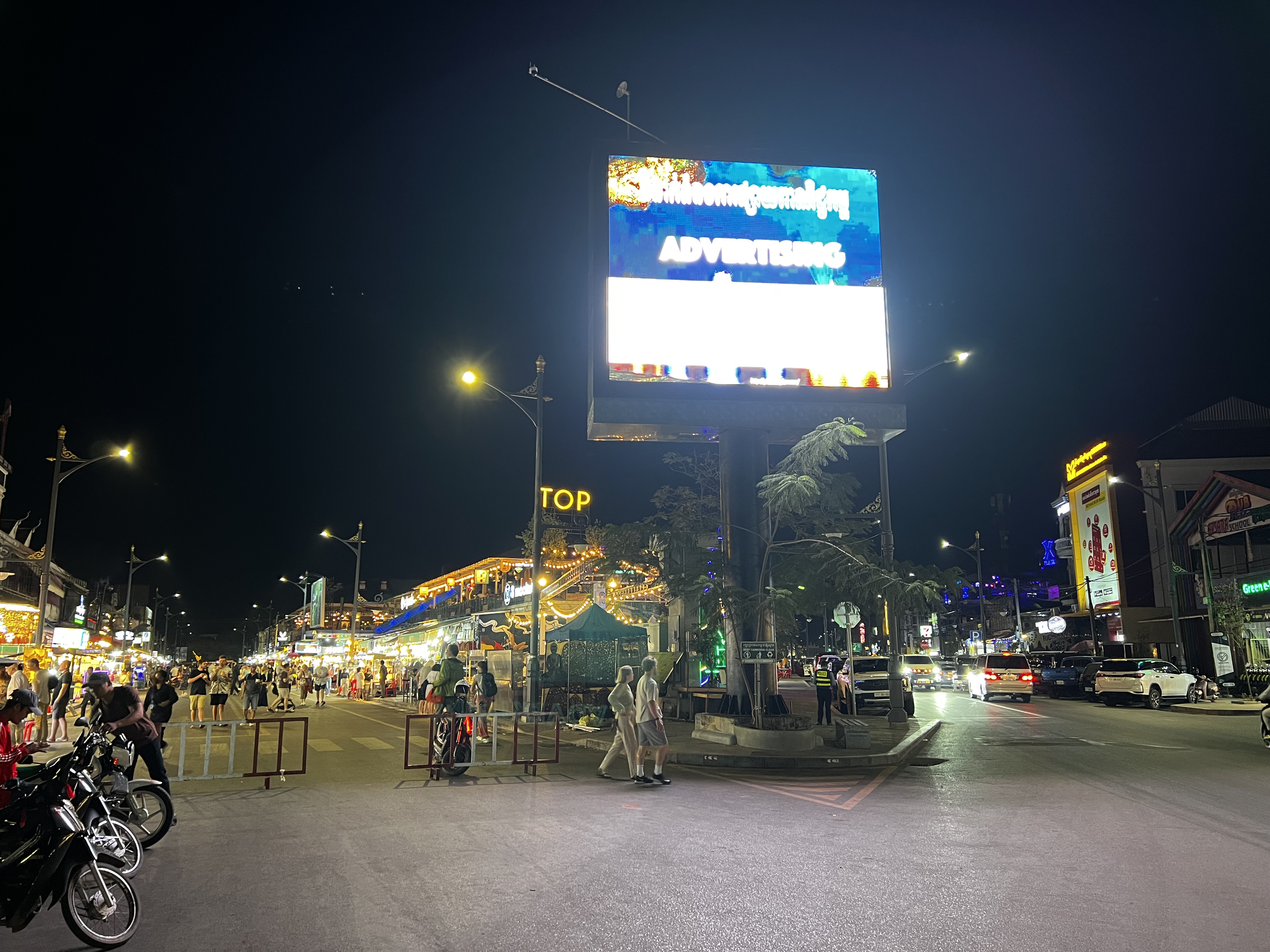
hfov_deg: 67.3
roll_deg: +0.6
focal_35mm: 26
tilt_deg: +11.2
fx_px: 954
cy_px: 476
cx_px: 635
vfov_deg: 53.1
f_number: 1.5
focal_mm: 5.7
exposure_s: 1/60
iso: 400
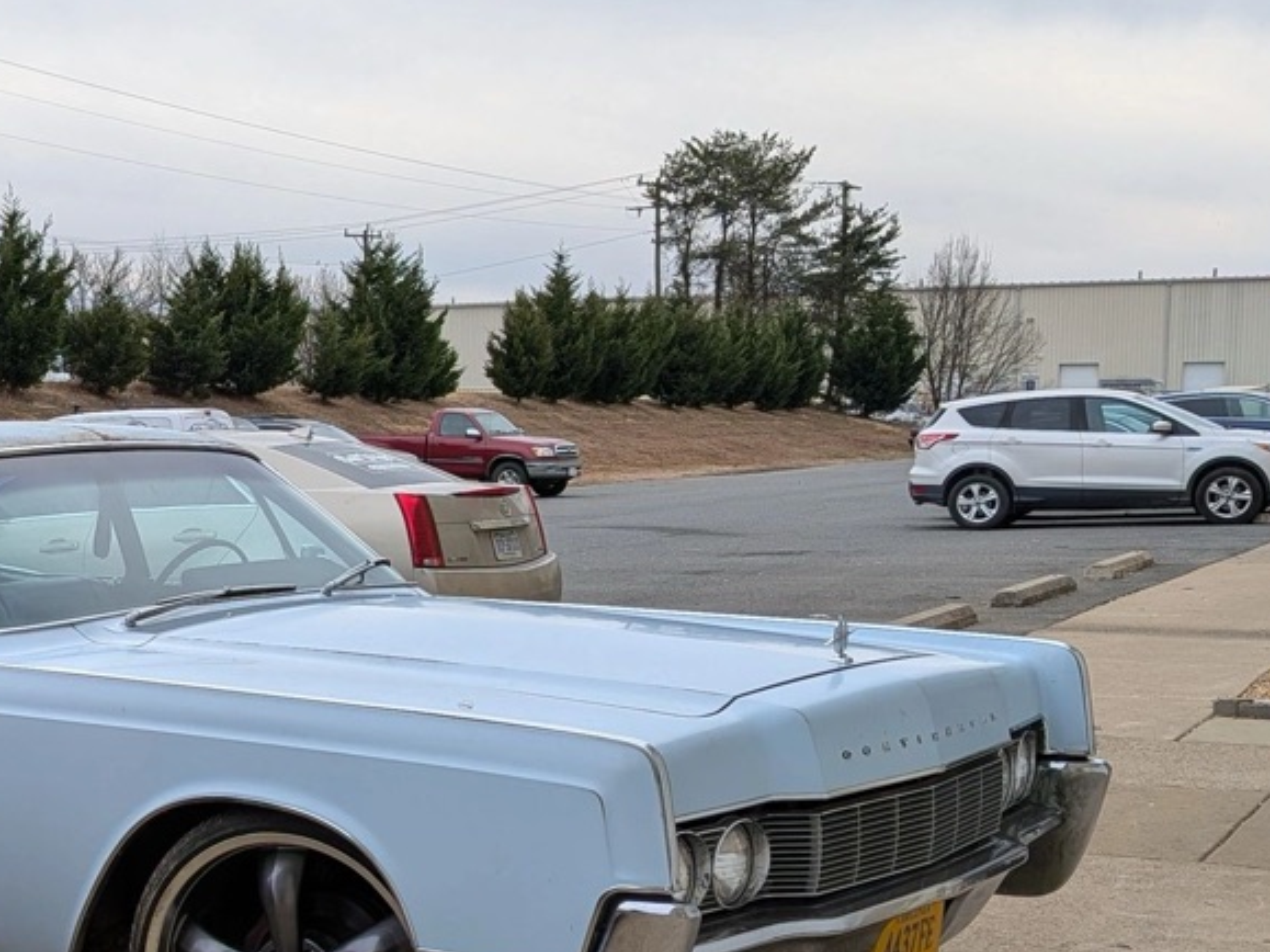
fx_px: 2127
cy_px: 612
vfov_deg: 25.1
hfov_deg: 31.3
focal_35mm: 58
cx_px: 66
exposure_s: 1/831
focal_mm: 4.53
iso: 28
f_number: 1.7
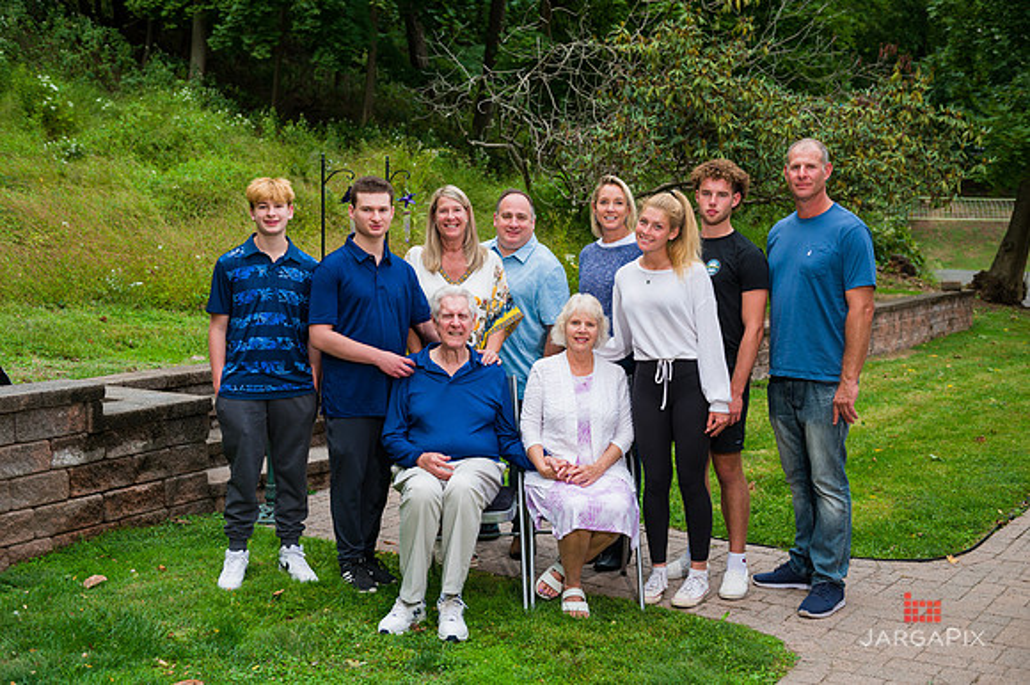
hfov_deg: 44.5
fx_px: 1258
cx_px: 515
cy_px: 342
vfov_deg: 30.5
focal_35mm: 44
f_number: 5
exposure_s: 1/500
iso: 200
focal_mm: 44
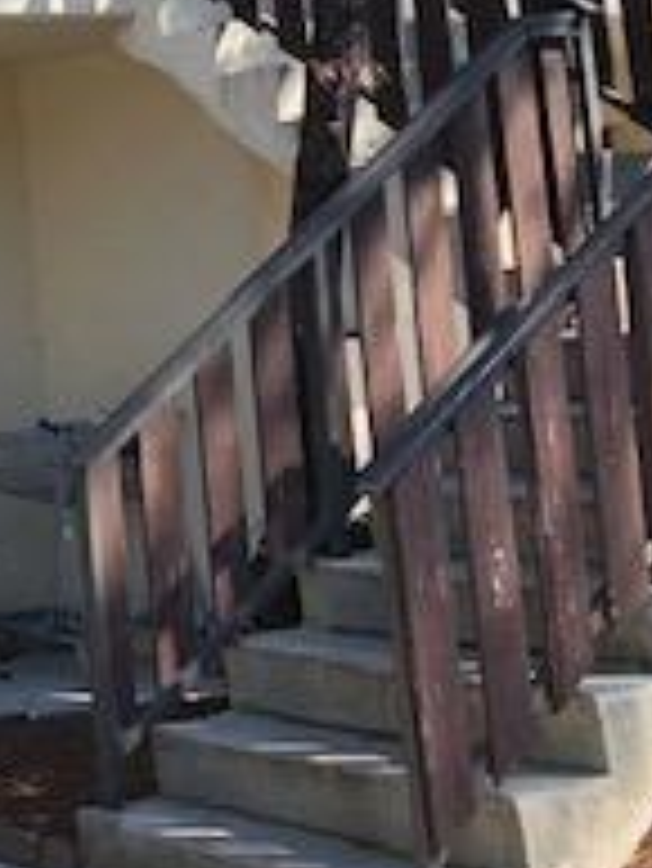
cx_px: -450
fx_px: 2333
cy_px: 108
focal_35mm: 93
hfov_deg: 14.4
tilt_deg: +5.9
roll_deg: +2.1
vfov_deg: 20.7
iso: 20
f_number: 1.8
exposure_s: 1/934
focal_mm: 3.99
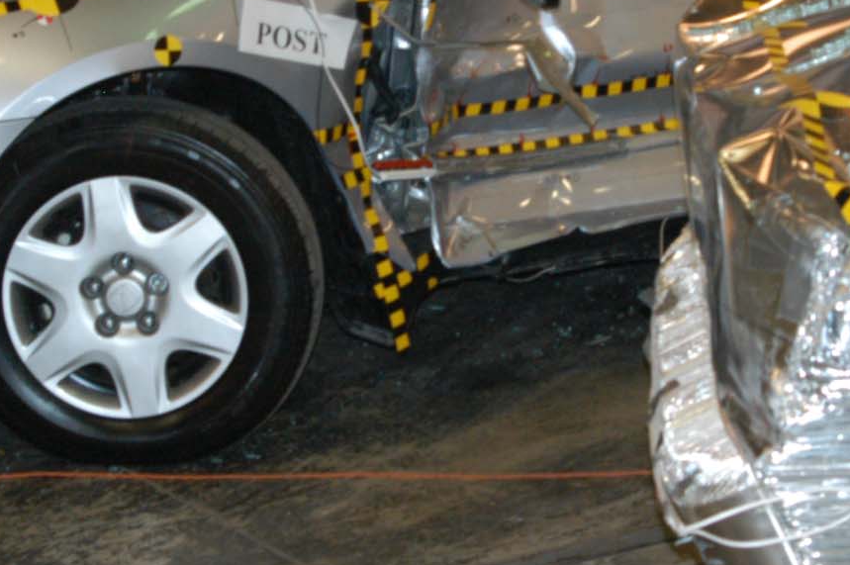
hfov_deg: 16.3
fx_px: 2972
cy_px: 198
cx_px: 496
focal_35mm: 126
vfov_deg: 10.9
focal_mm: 24
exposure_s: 1/60
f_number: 5.6
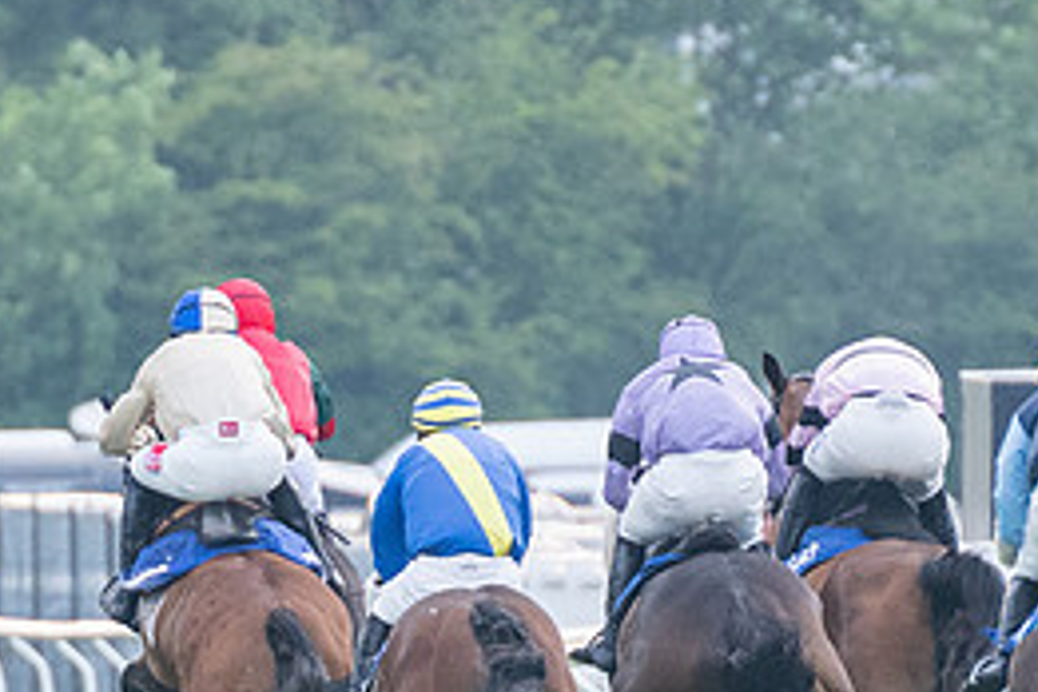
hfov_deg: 1.2
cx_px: 736
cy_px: 800
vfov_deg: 0.8
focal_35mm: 1654
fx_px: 47687
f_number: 4
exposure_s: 1/1000
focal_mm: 280
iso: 800
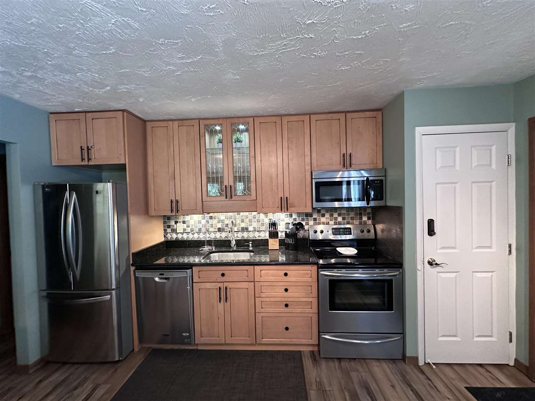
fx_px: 216
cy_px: 200
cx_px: 268
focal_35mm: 14
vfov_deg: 85.7
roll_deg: +2.0
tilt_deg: -0.9
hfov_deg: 102.1
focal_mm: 2.22
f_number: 2.2
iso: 640
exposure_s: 1/60
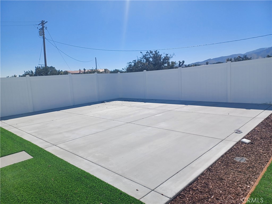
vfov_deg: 54.9
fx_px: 196
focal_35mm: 25
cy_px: 102
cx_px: 136
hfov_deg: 69.4
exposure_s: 1/729
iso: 32
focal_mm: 4.6
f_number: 1.8
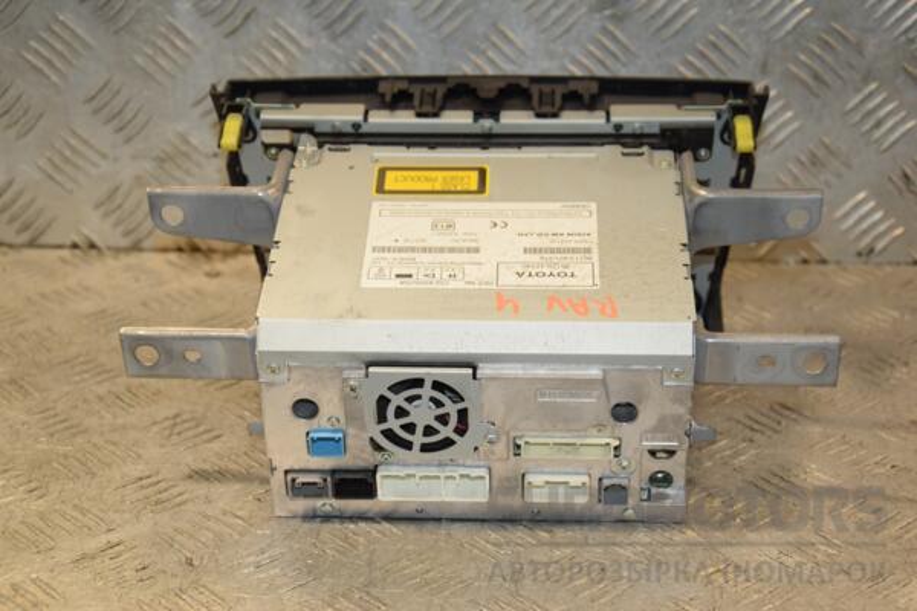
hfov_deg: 28.1
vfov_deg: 18.9
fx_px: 1834
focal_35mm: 72
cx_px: 458
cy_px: 306
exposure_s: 1/200
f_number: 6.3
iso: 800
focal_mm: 48
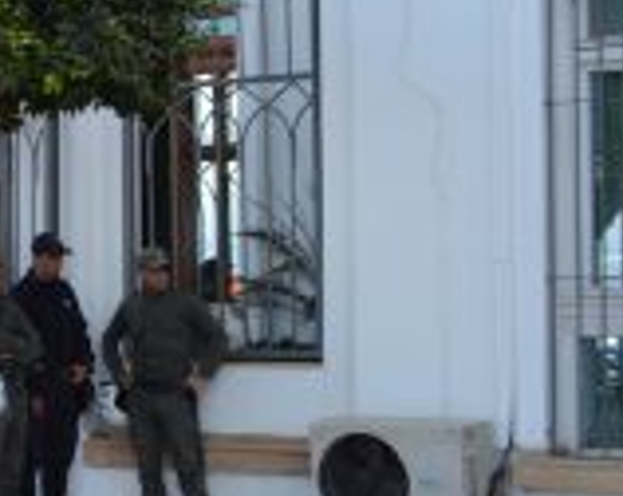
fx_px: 2523
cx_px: -611
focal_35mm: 137
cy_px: 189
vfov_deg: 11.2
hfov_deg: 12.4
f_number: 6.3
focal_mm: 24
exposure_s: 1/160
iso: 100
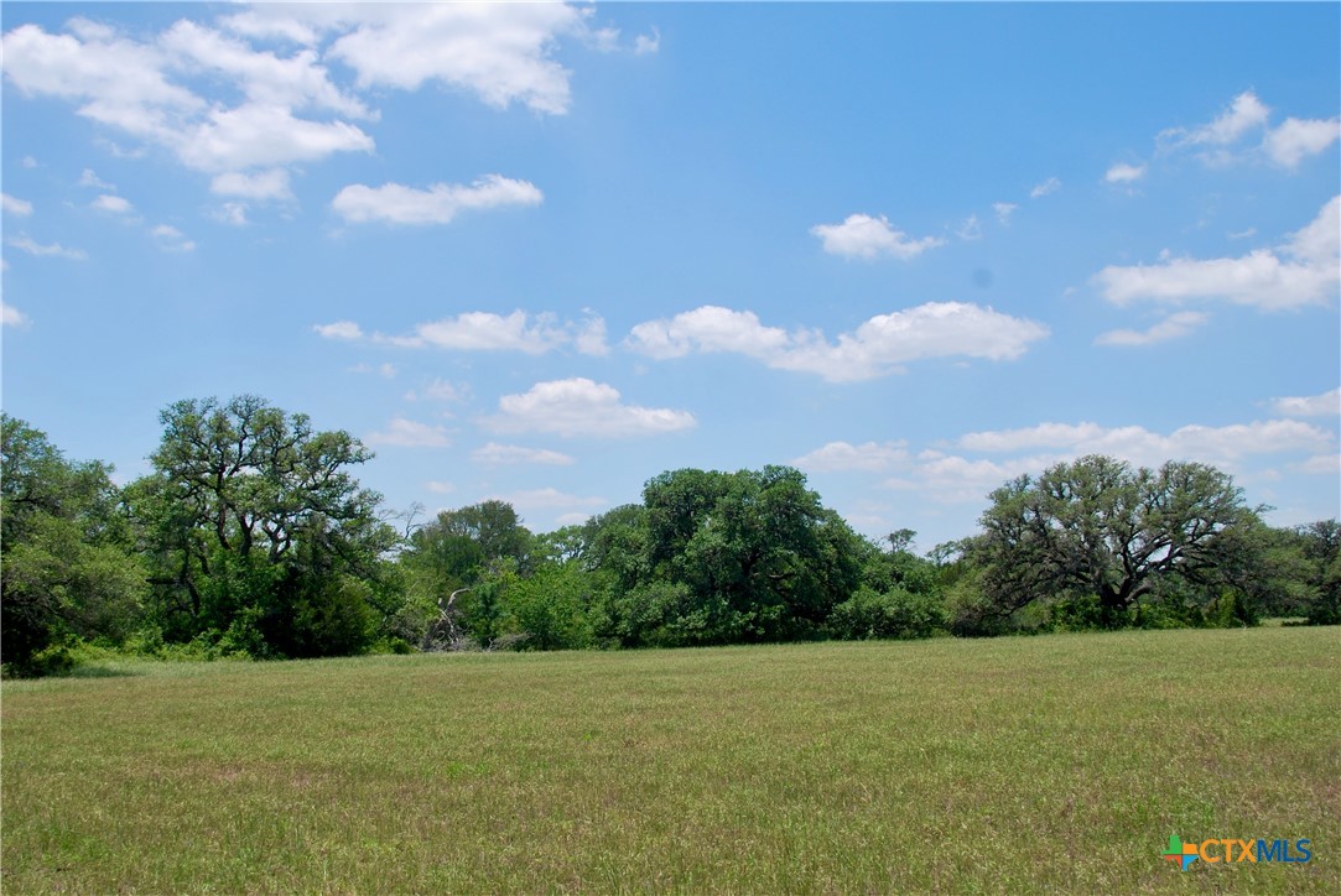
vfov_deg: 30.9
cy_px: 448
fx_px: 1622
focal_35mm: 44
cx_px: 670
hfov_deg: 44.9
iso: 100
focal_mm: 29
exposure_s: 1/250
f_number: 8
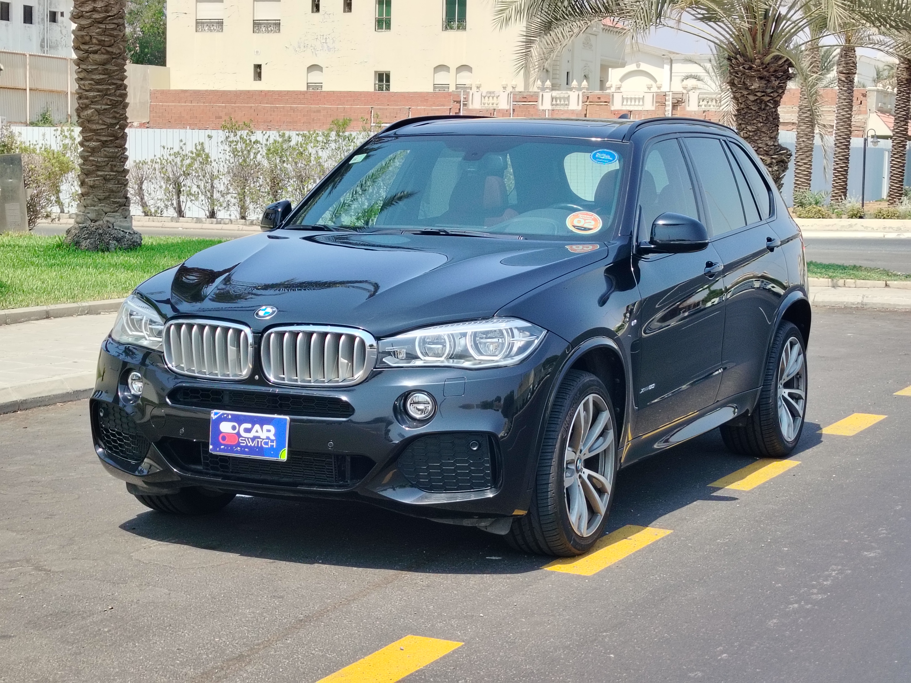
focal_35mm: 71
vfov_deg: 20.7
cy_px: 342
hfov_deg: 27.4
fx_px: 1869
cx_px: 456
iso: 100
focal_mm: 5.25
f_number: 1.75
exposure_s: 1/811
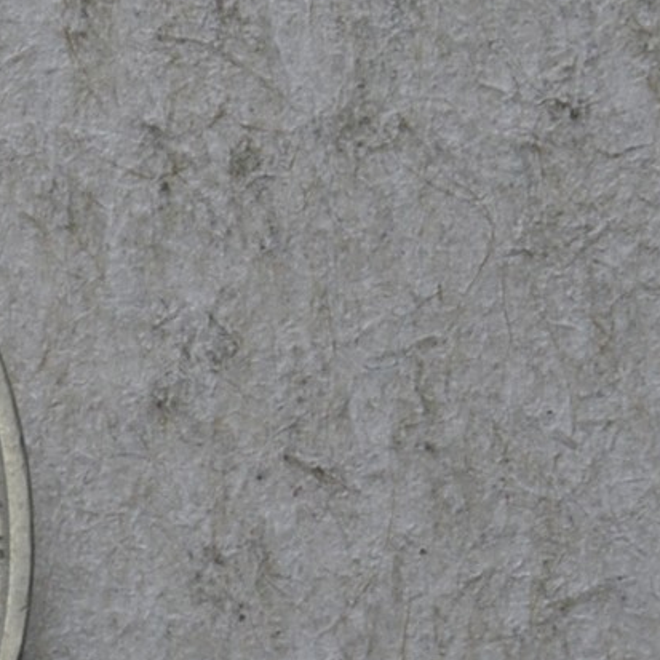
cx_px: -1243
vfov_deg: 4.2
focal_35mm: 418
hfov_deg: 4.1
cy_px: 1151
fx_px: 9007
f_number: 14
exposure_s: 1/250
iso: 400
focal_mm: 55
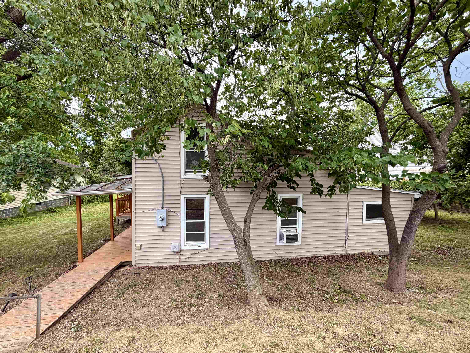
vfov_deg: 85.7
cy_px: 176
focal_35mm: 14
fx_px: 190
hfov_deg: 102.1
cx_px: 235
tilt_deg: -2.9
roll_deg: +0.3
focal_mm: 2.22
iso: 50
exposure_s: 1/353
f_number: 2.2
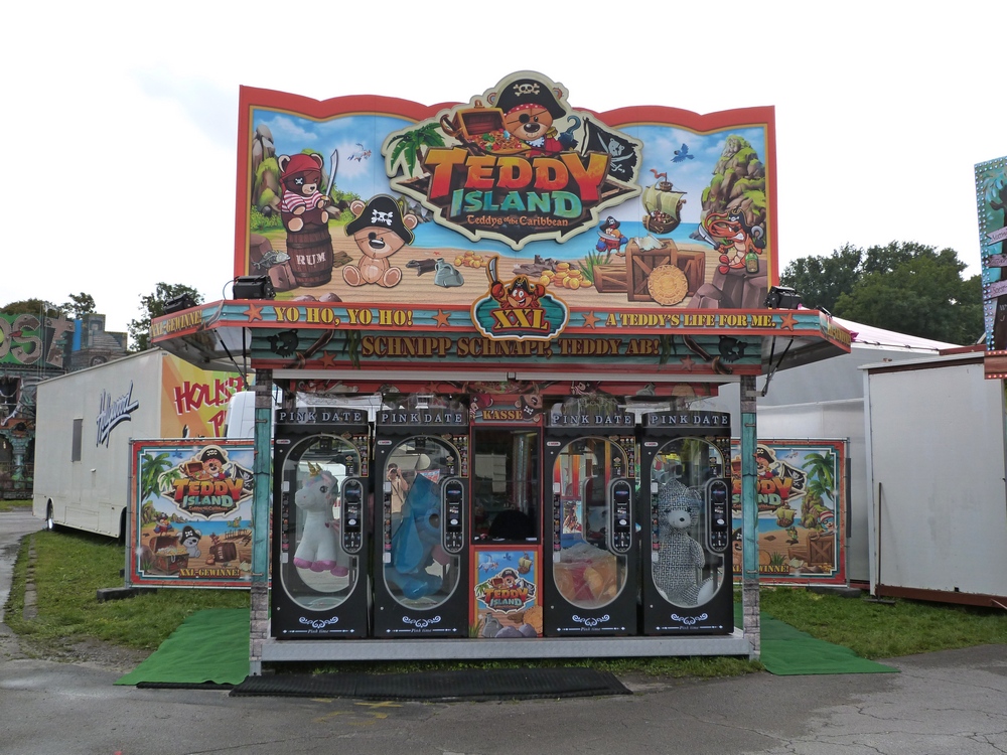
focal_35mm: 37
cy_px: 378
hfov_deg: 50.1
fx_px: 1076
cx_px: 504
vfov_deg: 38.7
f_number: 4.5
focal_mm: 6.5
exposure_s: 1/200
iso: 160
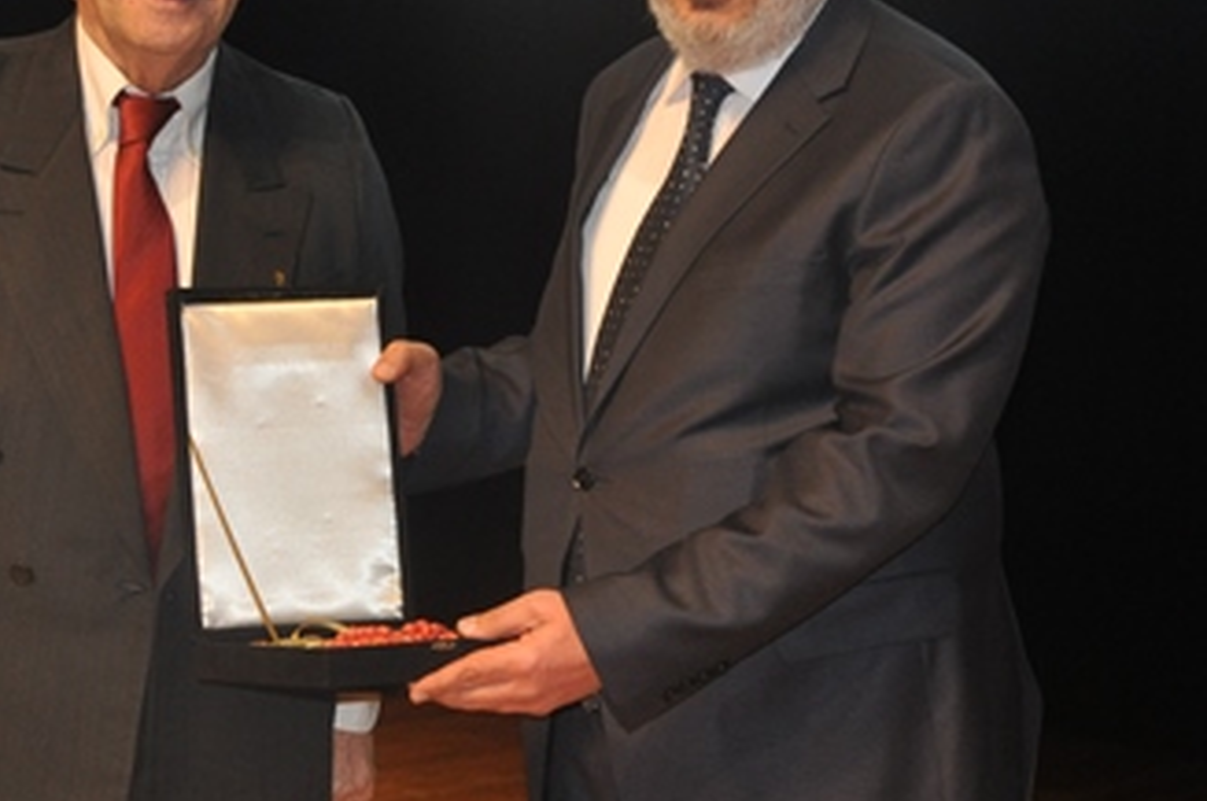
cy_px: 367
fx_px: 4319
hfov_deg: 15.9
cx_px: 528
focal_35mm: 129
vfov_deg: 10.6
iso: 800
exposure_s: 1/60
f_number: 4.2
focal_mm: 44
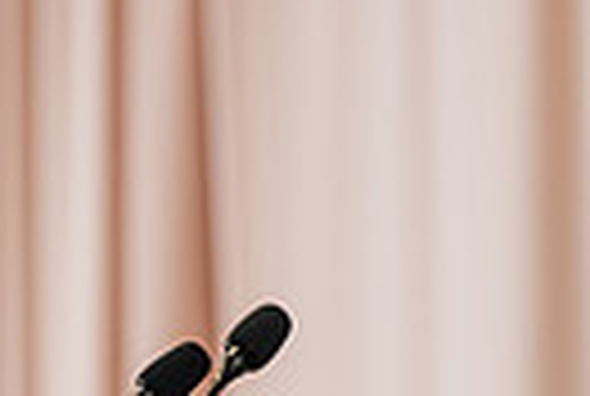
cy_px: 619
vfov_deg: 2.6
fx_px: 8854
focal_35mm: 539
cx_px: 671
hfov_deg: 3.8
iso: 1600
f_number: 3.2
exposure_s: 1/200
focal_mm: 122
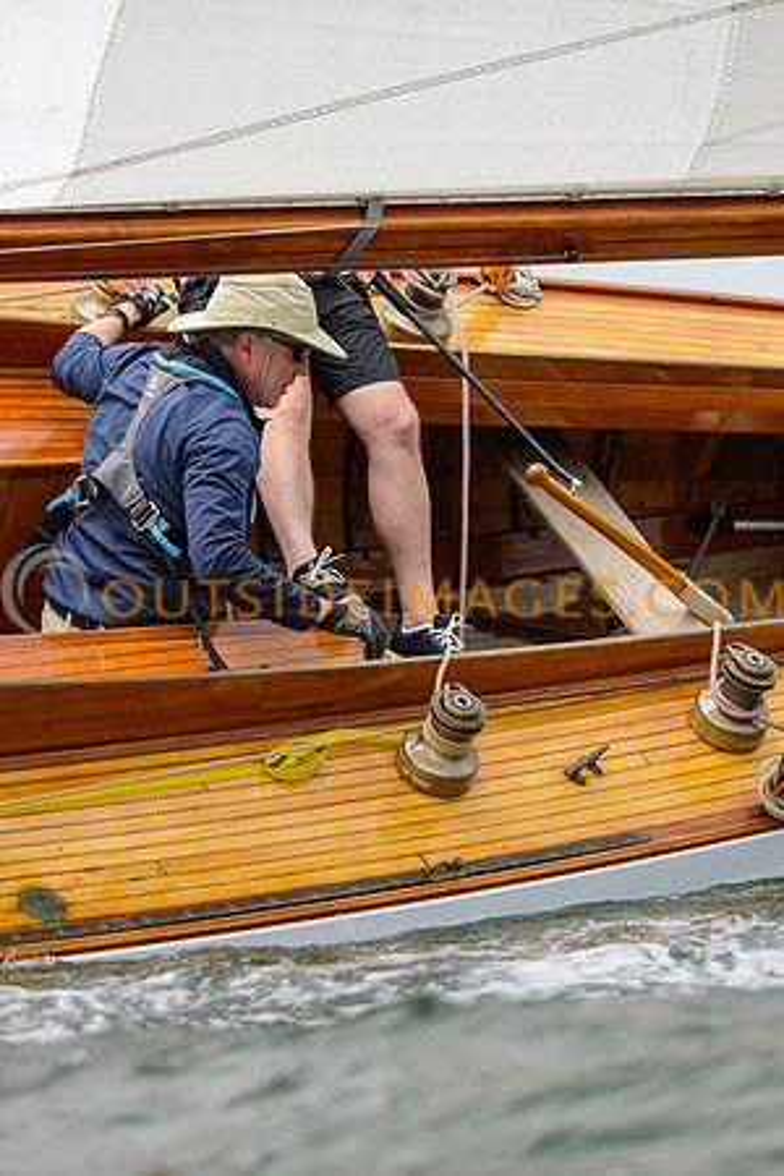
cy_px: 588
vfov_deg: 10.6
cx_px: 277
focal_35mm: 195
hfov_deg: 7.0
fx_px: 6365
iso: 320
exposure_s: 1/3200
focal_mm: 130
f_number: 2.8
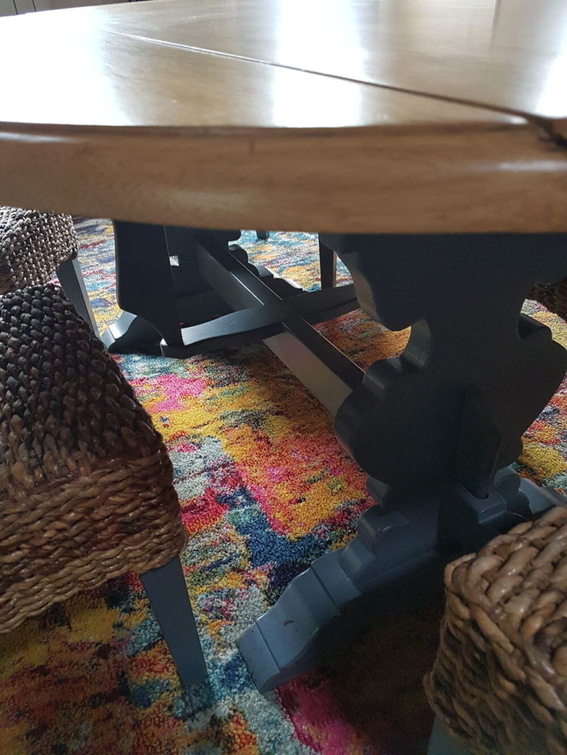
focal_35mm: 26
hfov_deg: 53.1
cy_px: 378
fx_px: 568
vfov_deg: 67.3
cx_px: 284
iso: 200
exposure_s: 1/50
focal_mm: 4.2
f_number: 1.7
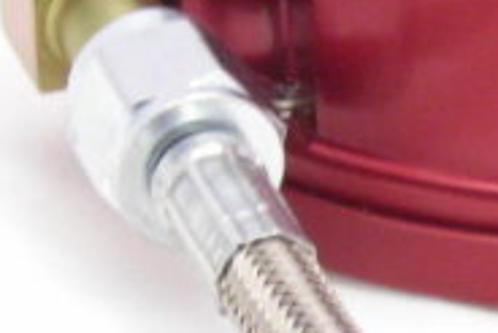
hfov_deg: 5.0
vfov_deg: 3.4
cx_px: 731
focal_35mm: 406
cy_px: 14
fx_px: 5621
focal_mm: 14.8
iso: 200
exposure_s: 1/3.5
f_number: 4.6
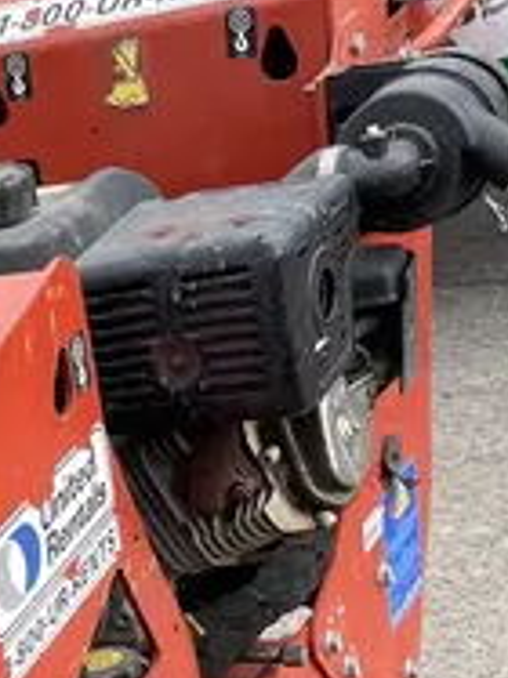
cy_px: 894
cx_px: -341
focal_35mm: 102
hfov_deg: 13.3
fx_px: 1998
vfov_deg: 17.9
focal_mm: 4.2
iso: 32
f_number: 1.6
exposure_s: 1/807
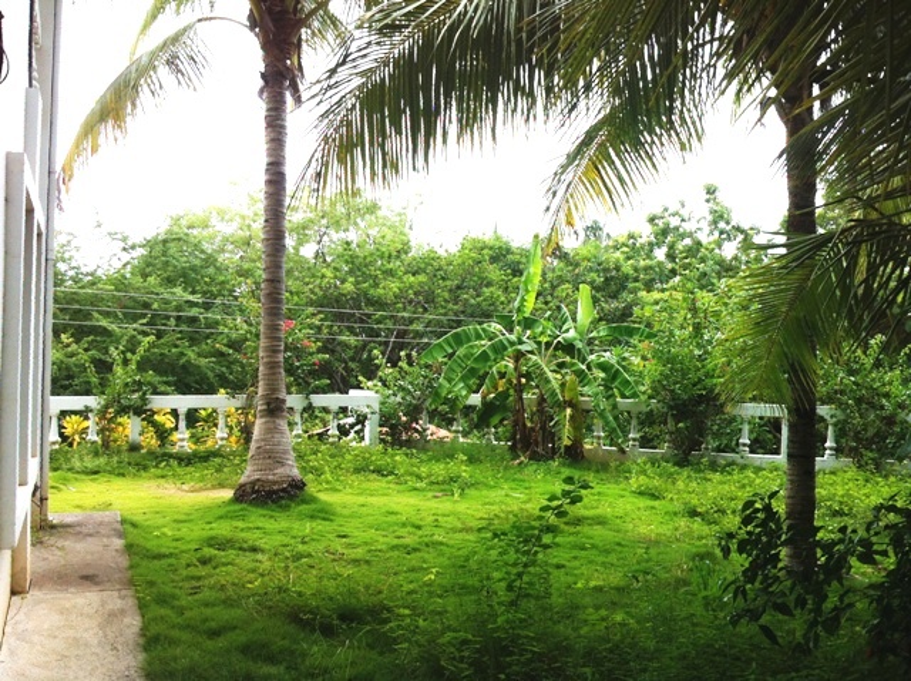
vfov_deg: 40.6
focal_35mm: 35
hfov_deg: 52.7
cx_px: 456
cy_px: 340
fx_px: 920
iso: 80
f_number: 2.8
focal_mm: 3.85
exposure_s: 1/479
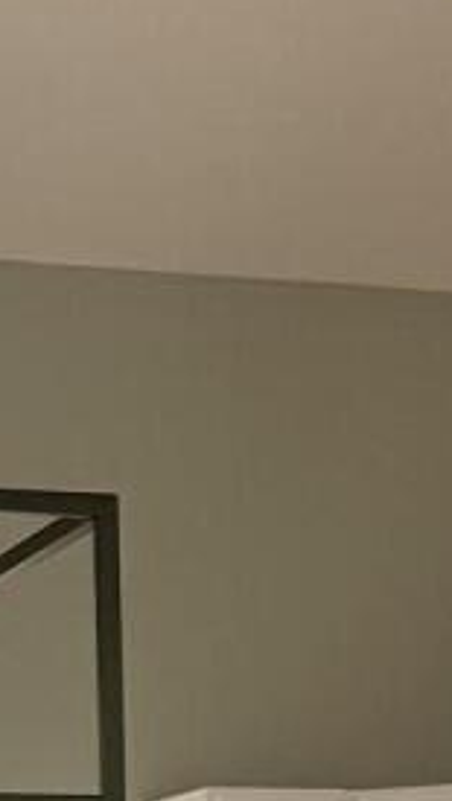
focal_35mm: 190
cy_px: 1483
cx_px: 341
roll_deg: +0.4
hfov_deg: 6.4
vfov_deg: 10.6
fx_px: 4042
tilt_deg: -2.5
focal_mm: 6.76
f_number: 1.78
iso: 250
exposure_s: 1/60
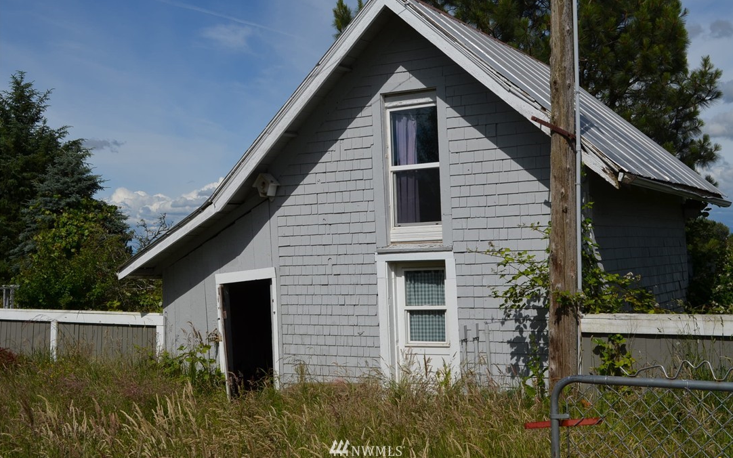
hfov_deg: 44.8
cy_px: 229
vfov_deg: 28.9
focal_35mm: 45
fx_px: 889
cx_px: 368
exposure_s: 1/400
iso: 100
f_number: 10
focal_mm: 29
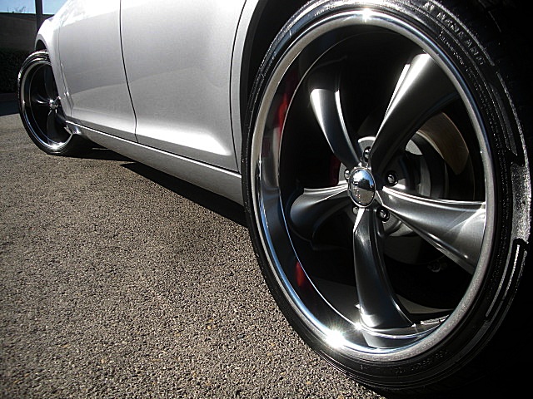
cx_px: 266
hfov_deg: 51.4
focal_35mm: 36
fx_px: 554
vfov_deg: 39.7
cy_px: 200
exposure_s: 1/500
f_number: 2.8
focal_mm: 6.3
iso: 50
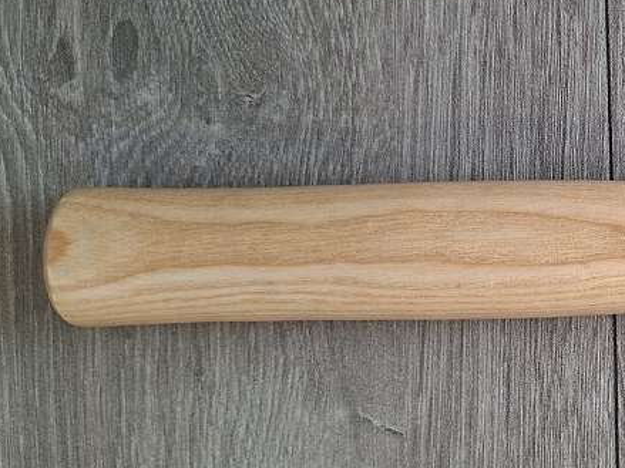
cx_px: 747
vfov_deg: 24.8
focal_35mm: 59
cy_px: 239
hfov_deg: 28.5
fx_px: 1065
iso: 160
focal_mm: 5.54
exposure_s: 1/100
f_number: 1.8
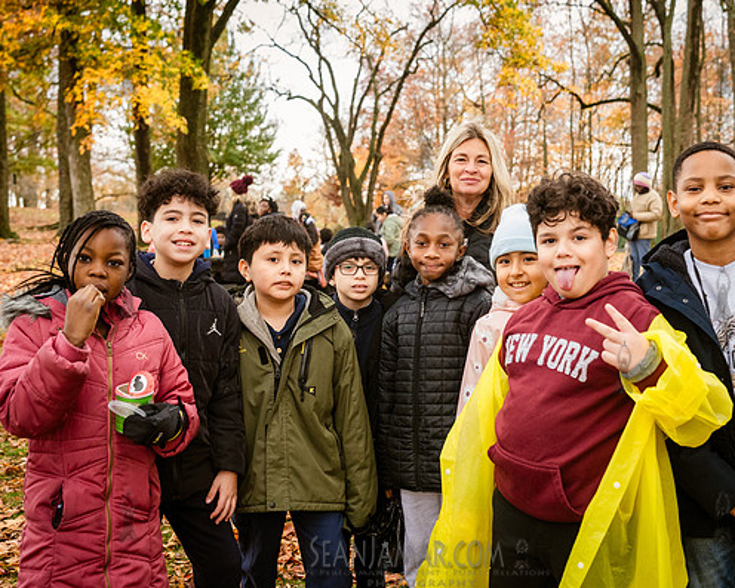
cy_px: 269
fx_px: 936
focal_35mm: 43
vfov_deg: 34.9
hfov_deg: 42.8
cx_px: 426
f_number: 4
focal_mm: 35
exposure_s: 1/200
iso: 4000
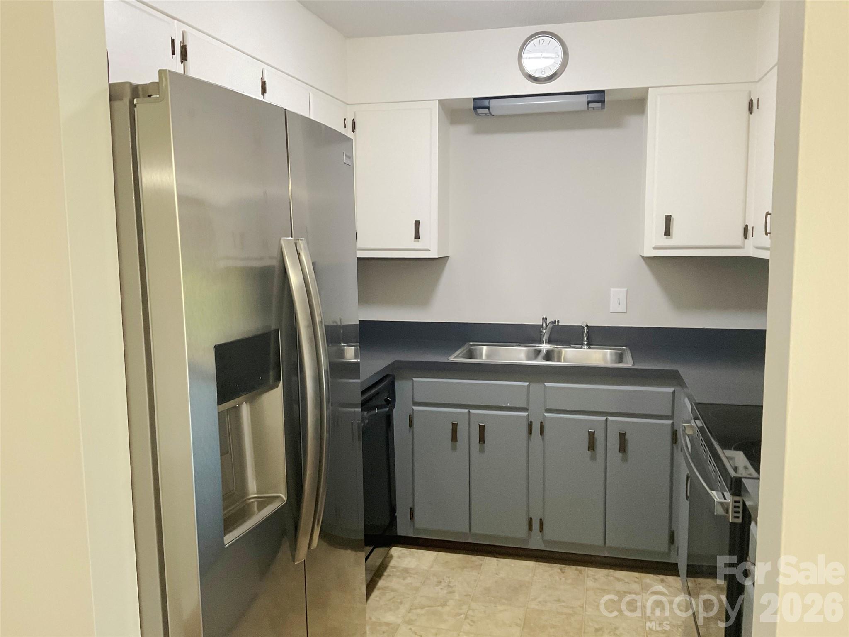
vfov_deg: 48.2
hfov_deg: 61.7
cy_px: 318
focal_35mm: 29
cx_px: 424
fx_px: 711
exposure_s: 1/60
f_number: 1.8
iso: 125
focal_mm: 3
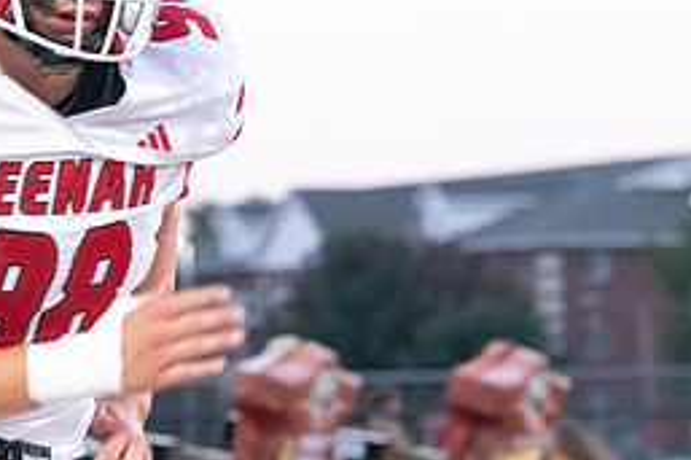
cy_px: 223
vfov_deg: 3.4
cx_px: 14
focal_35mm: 405
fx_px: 7768
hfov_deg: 5.1
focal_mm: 170
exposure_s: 1/320
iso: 10000
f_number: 7.1
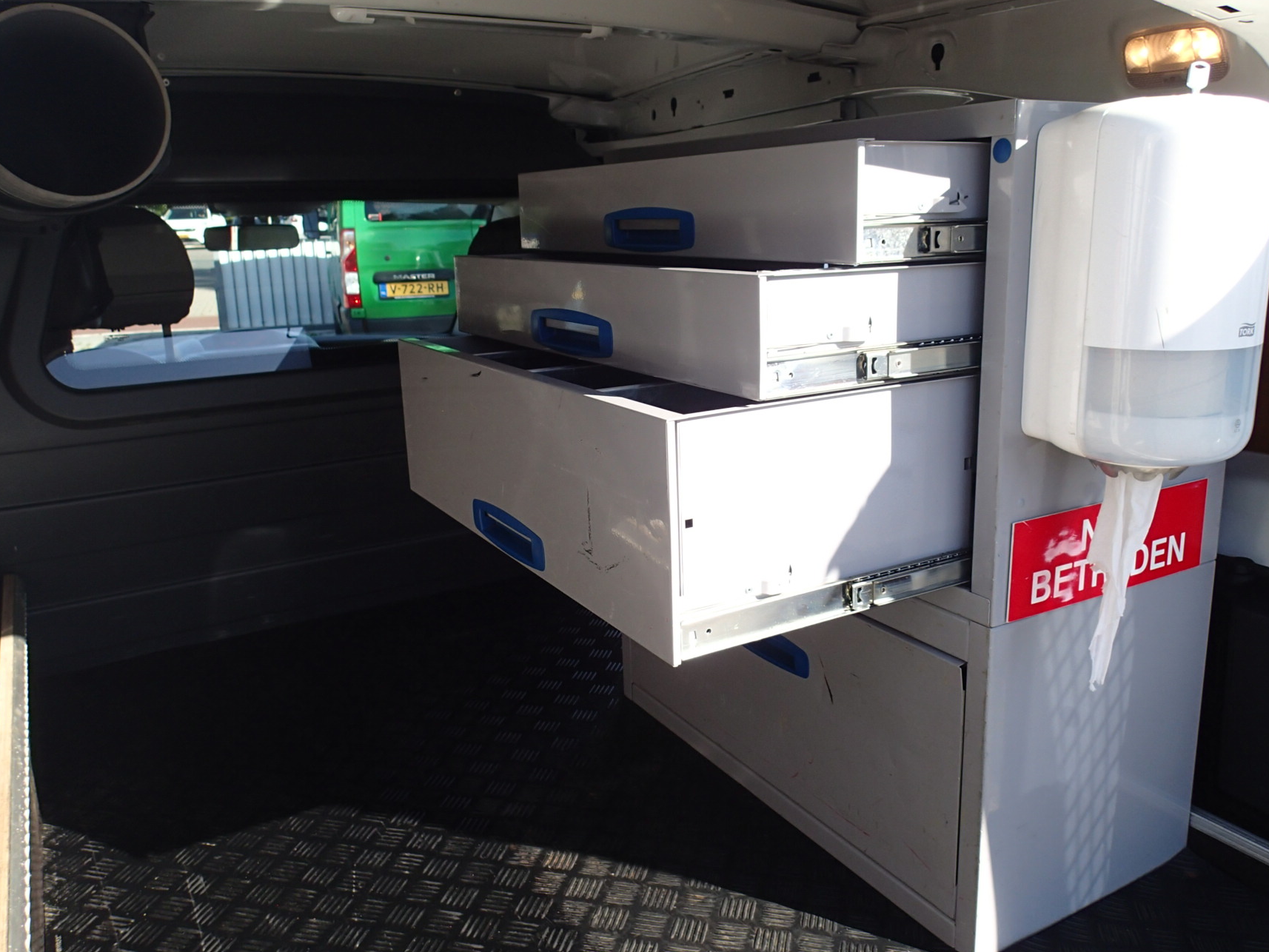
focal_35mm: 28
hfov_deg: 63.4
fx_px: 1027
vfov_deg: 49.8
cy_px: 469
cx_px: 660
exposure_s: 1/500
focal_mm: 4.5
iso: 100
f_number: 2.8
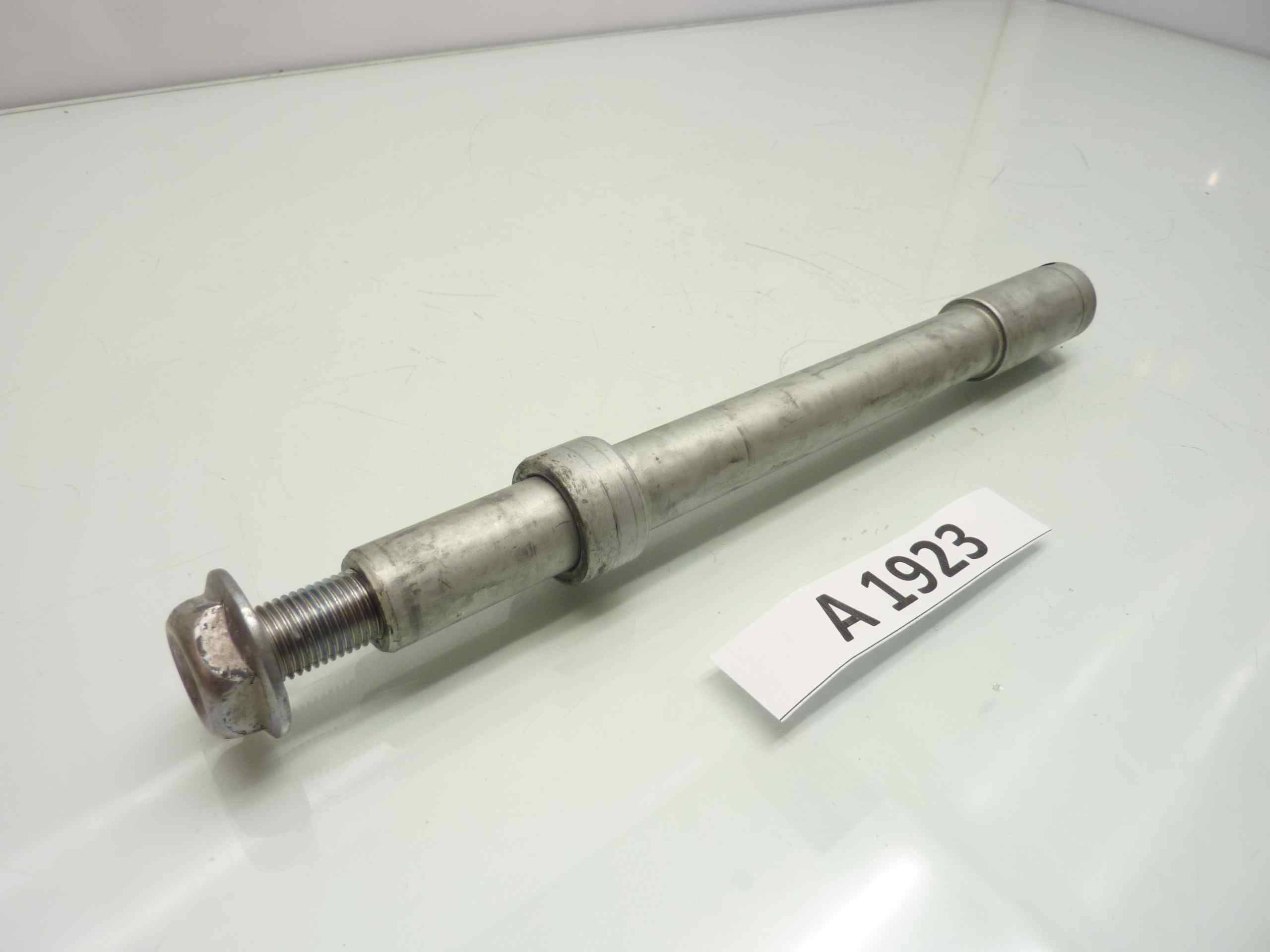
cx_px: 635
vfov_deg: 54.9
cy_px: 476
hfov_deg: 69.4
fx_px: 917
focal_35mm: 25
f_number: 3.3
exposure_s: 1/15
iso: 80
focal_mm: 4.1
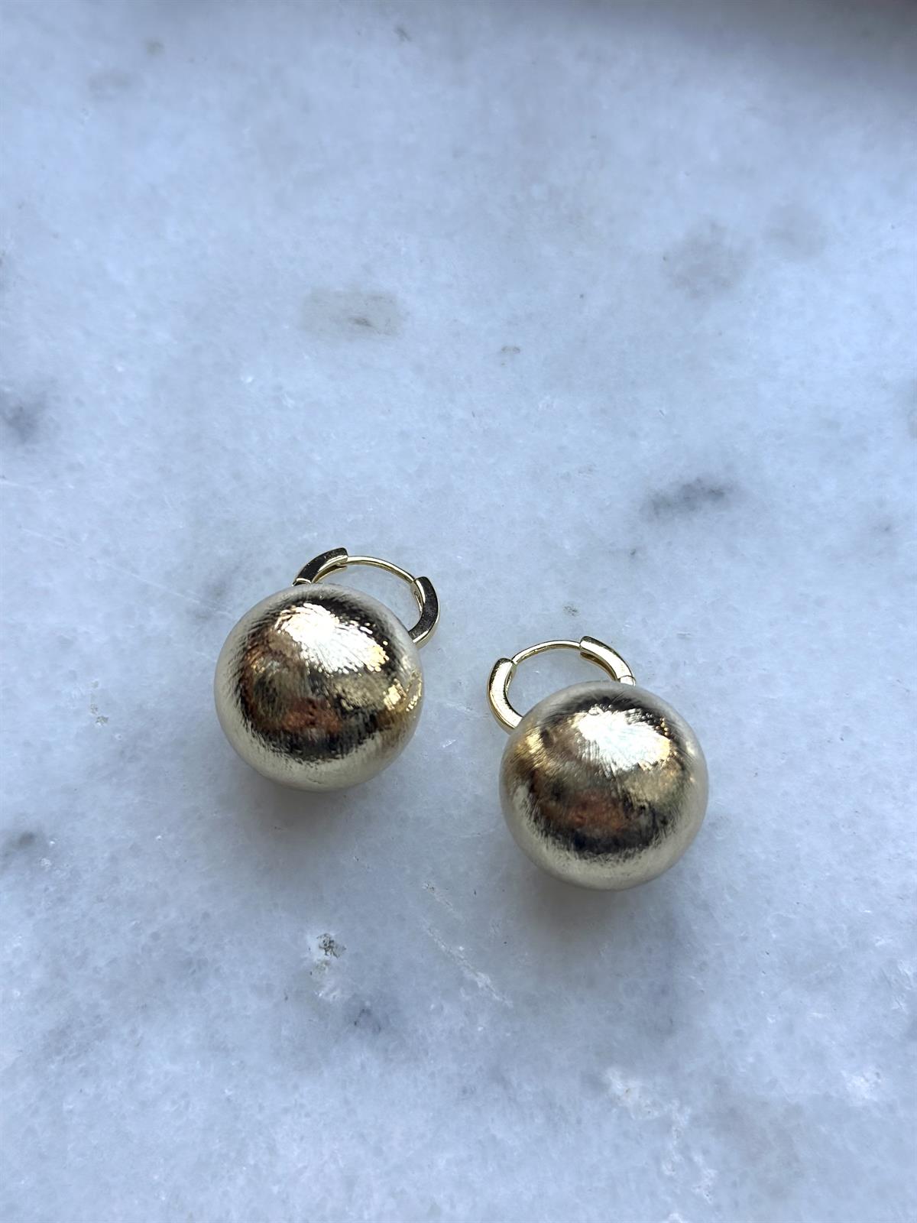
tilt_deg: -71.7
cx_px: 458
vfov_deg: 39.7
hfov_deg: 30.3
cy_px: 612
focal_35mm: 48
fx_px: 1695
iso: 80
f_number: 1.78
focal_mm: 6.86
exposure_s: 1/303
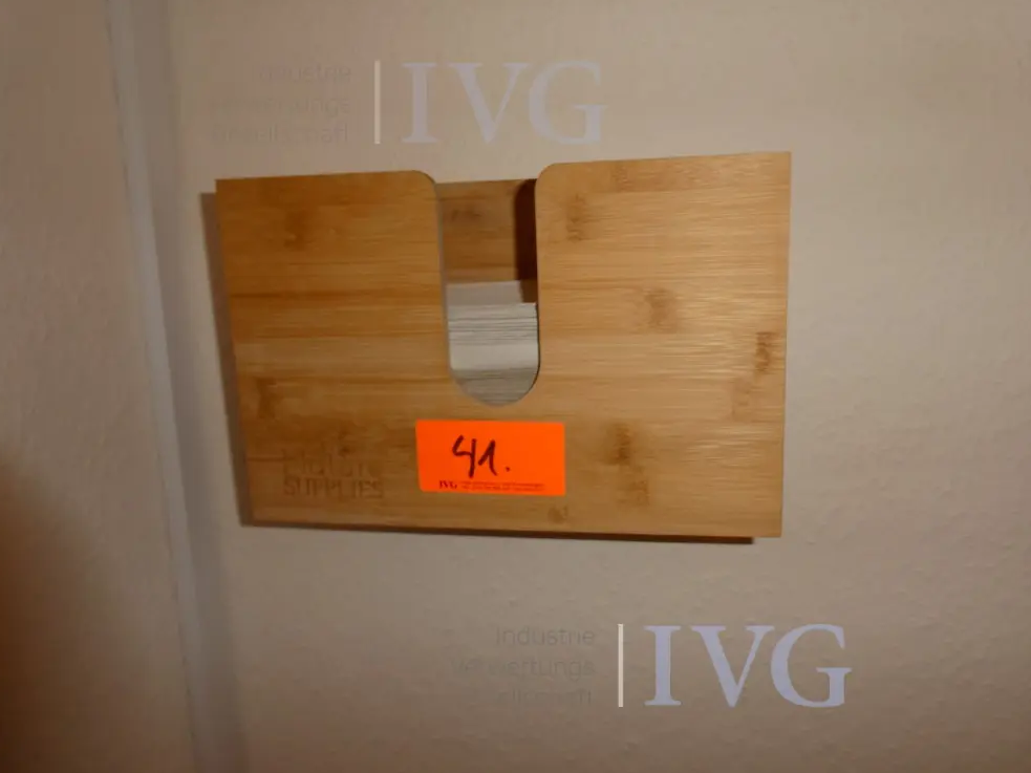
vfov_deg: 54.9
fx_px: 745
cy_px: 384
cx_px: 529
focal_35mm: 25
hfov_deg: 69.4
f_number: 3.3
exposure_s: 1/125
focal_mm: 4.3
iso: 80
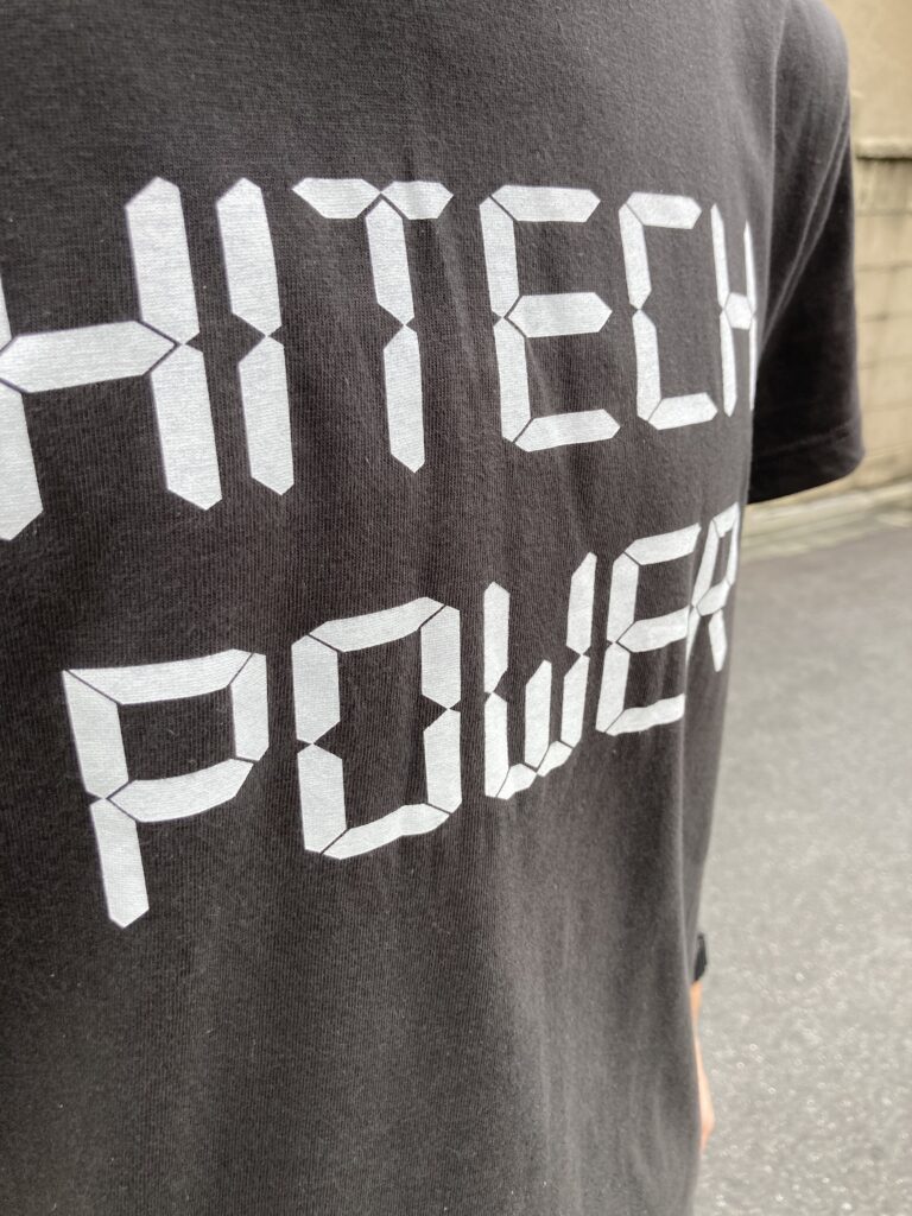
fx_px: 984
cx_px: 456
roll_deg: -0.8
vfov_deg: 63.4
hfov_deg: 49.7
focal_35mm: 28
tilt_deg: -23.1
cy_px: 608
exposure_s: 1/489
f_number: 1.8
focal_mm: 3.99
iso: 20
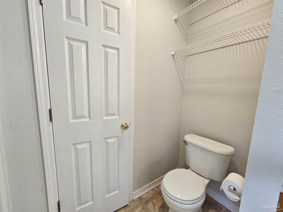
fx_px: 106
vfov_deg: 89.9
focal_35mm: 13
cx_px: 142
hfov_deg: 106.2
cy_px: 106
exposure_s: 1/60
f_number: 2.2
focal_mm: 2.2
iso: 100
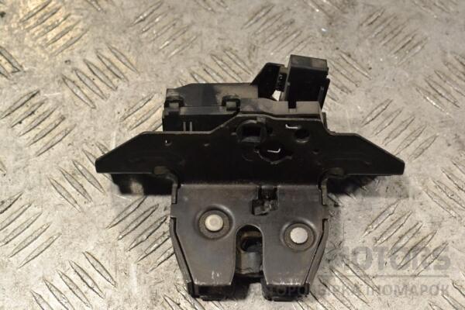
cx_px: 232
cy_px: 155
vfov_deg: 19.7
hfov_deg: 29.2
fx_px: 891
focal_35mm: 69
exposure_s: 1/320
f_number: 9
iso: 3200
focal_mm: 46
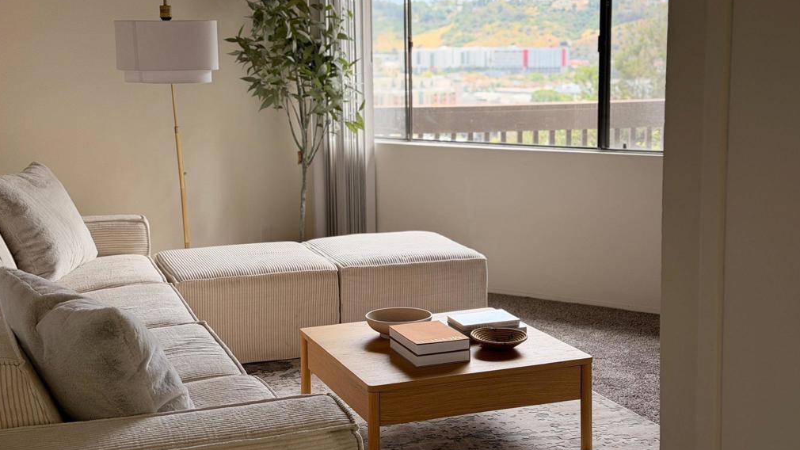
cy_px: 193
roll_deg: +1.4
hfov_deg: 39.2
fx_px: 1124
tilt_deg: -8.5
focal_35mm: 53
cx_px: 400
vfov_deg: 22.6
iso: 80
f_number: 1.78
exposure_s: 1/641
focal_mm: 6.76
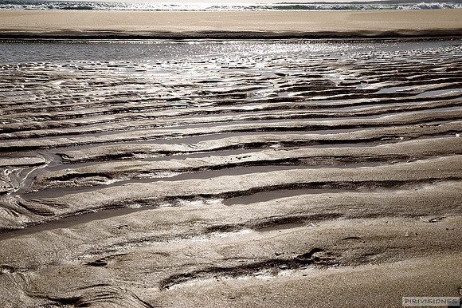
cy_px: 154
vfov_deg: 28.9
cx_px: 231
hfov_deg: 42.3
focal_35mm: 46
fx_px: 596
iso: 100
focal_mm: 31
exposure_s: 1/500
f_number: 13
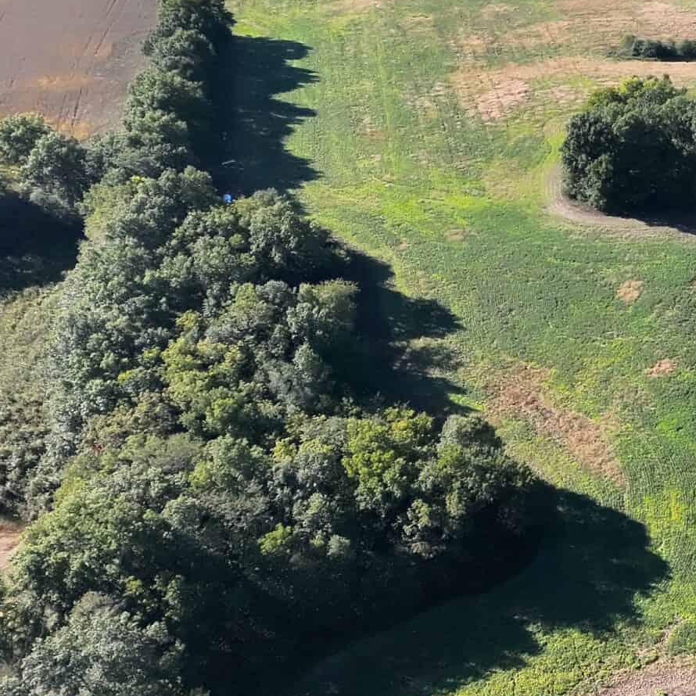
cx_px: 870
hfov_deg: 24.9
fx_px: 1388
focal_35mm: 61
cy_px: 243
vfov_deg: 28.0
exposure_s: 1/4000
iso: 320
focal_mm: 6.72
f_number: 1.7
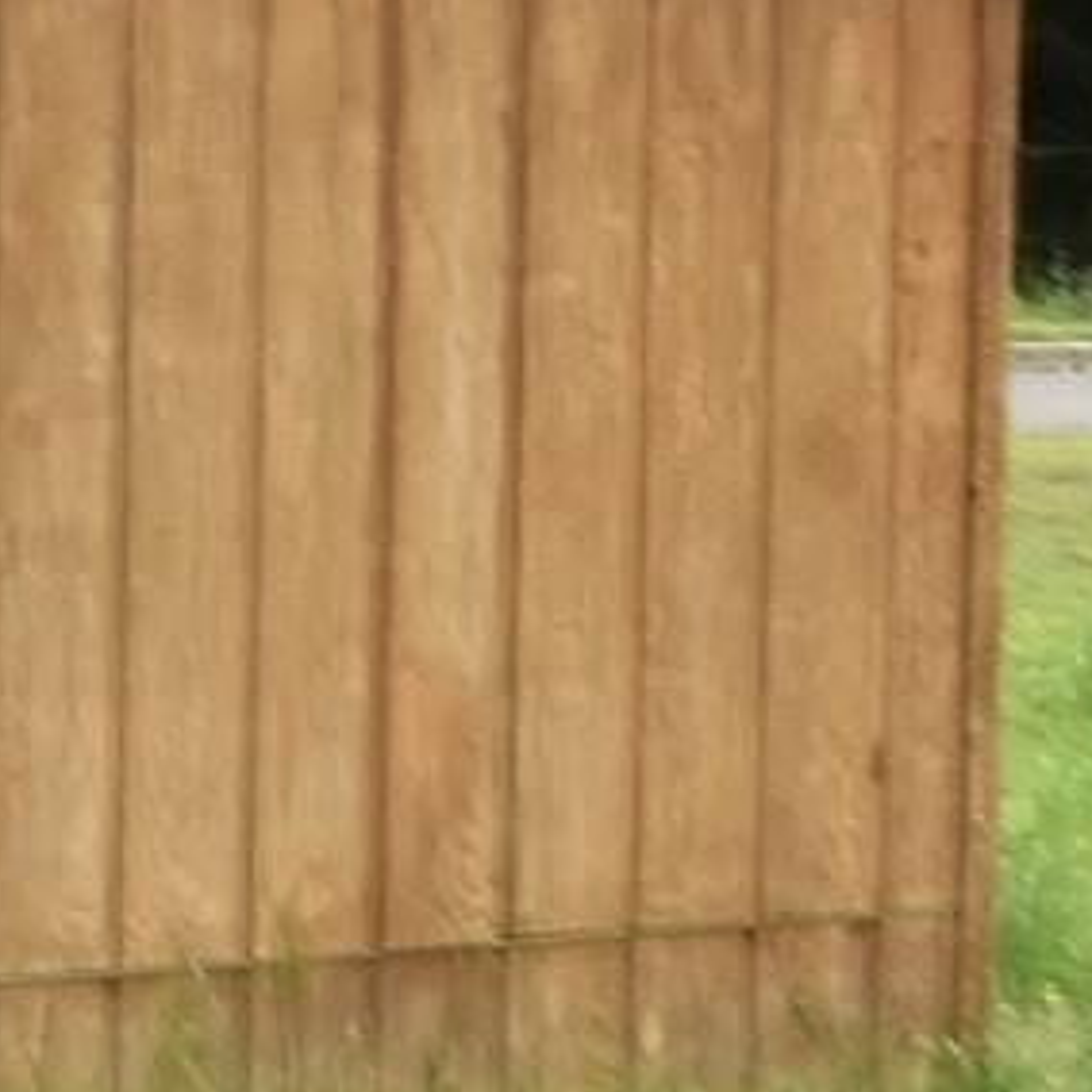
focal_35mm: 303
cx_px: -2061
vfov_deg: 5.8
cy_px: 19
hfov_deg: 5.5
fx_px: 10814
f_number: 10
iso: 400
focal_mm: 22
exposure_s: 1/320
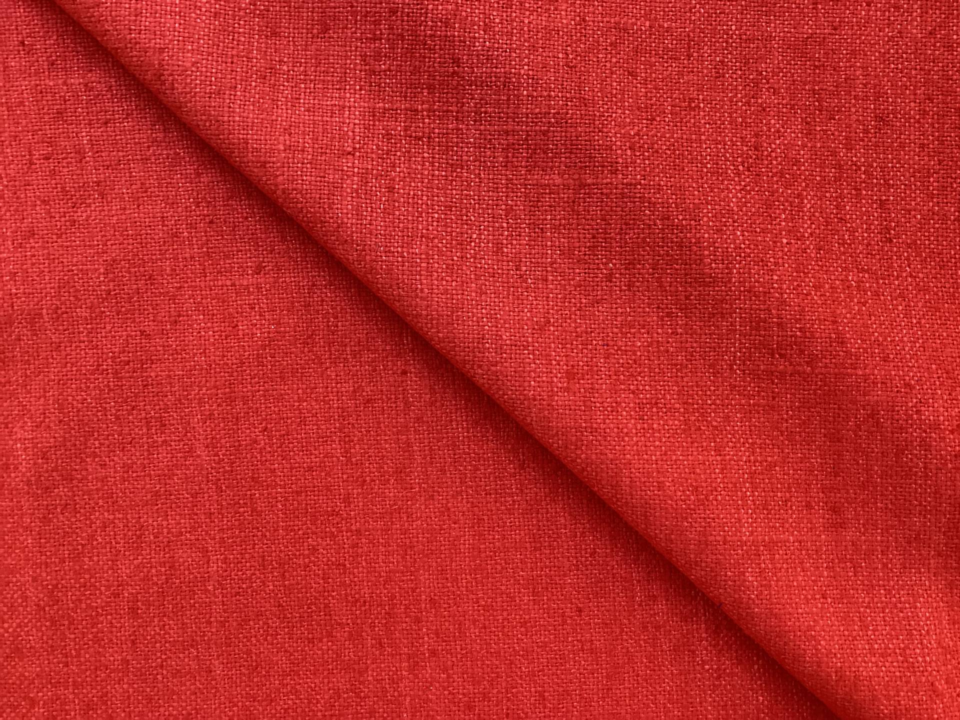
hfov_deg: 58.4
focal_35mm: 31
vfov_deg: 45.4
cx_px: 480
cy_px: 360
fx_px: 860
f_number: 2.4
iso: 320
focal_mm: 3.3
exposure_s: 1/60
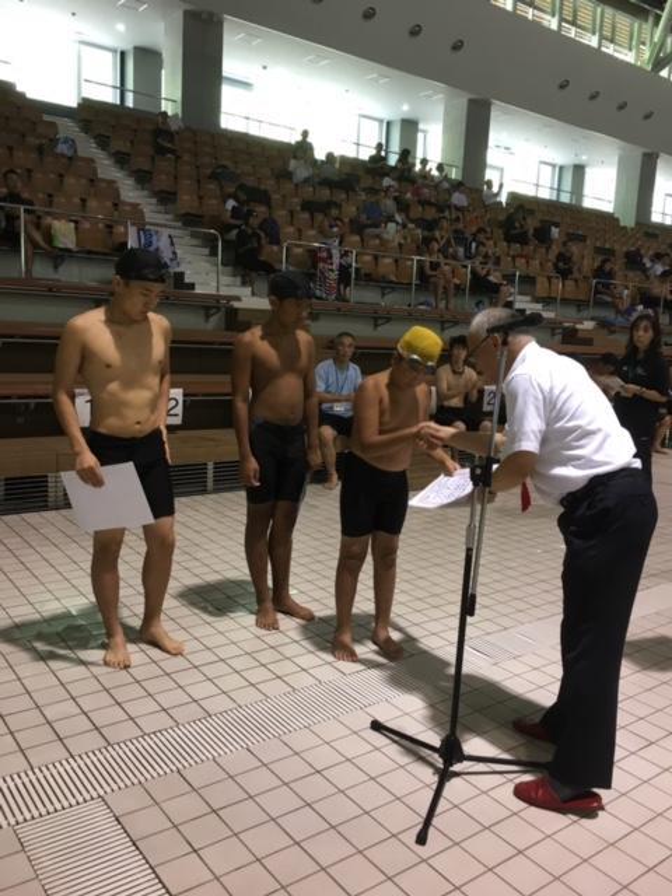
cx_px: 336
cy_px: 448
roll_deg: -3.3
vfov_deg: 61.7
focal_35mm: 29
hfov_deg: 48.2
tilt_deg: -8.6
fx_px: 751
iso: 80
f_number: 2.2
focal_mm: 4.2
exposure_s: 1/30
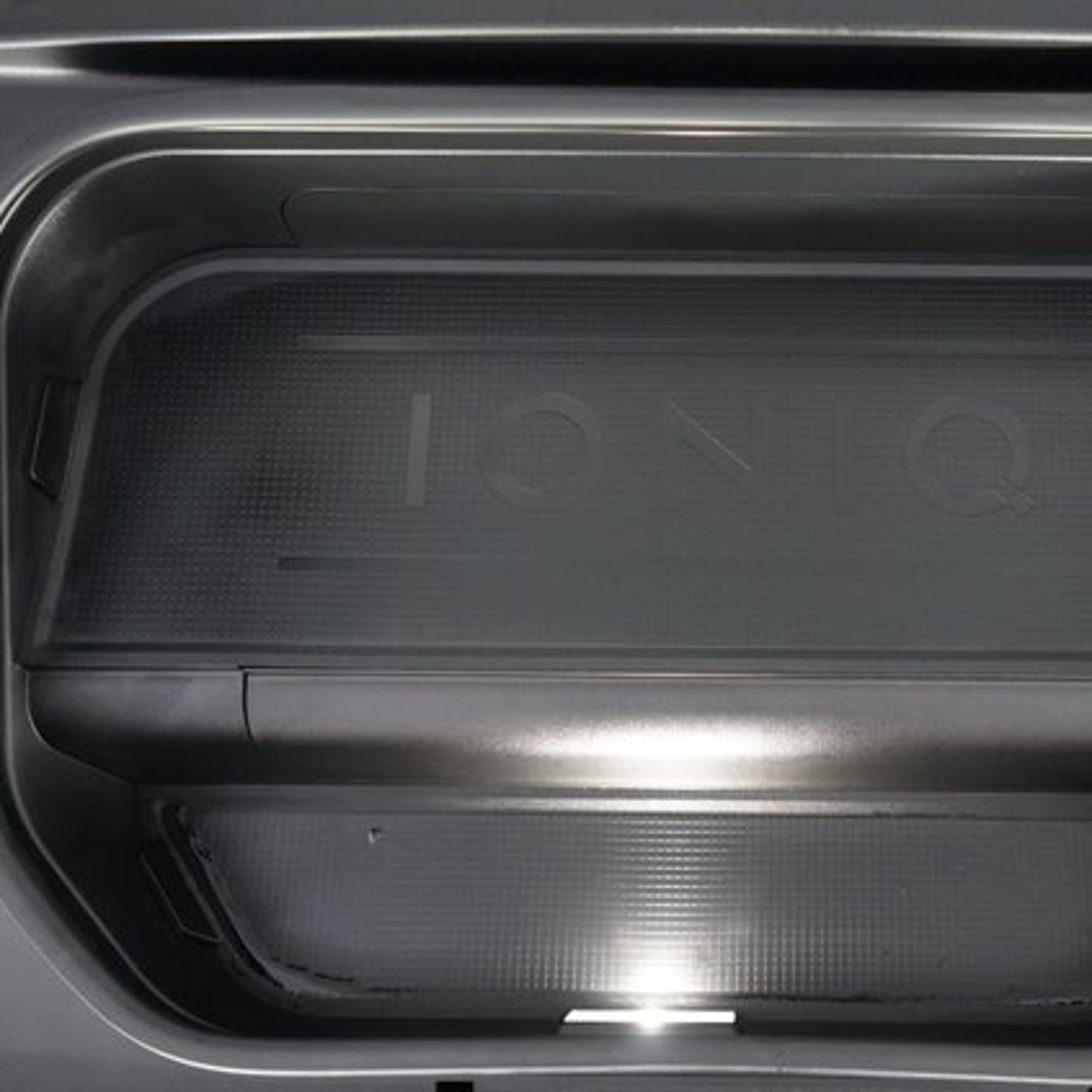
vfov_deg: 46.0
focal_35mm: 36
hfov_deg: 45.0
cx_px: 769
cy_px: 547
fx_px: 1285
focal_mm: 28
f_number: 2.8
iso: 12800
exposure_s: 1/160
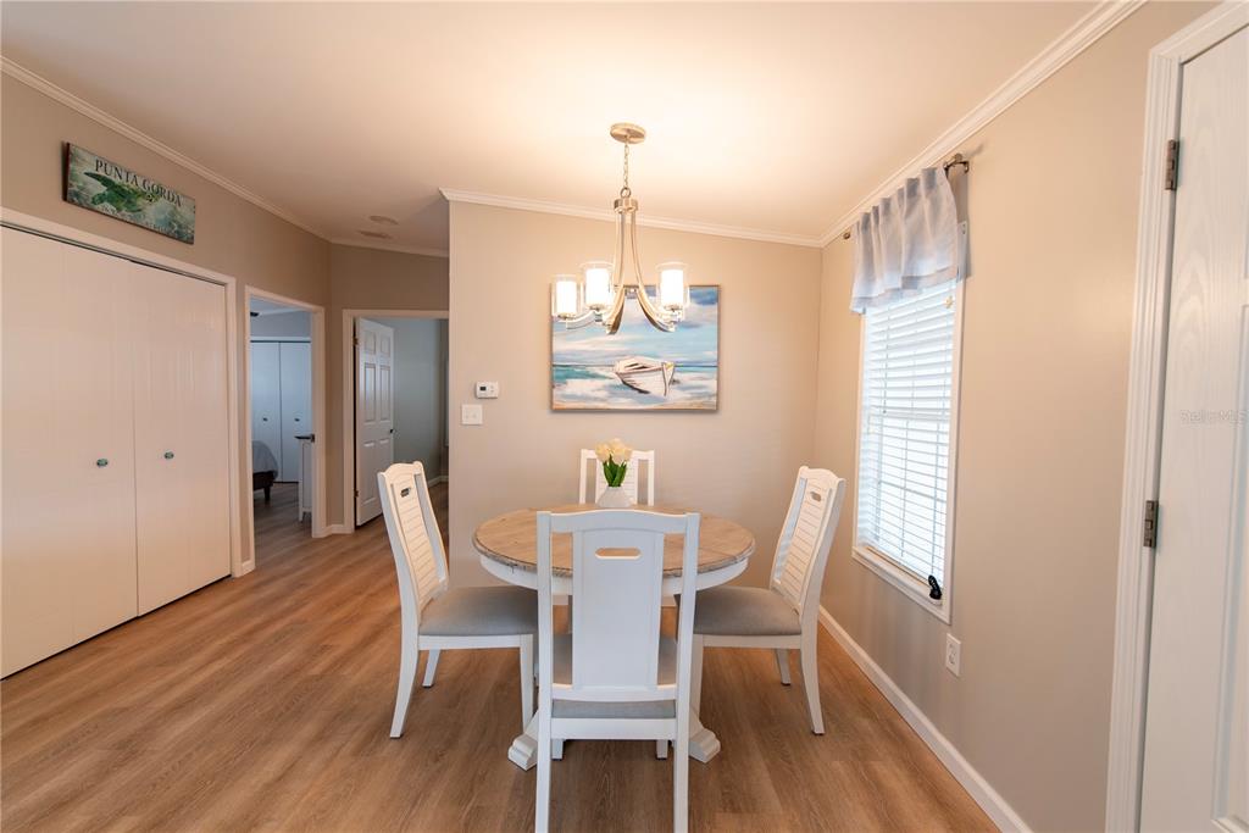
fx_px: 555
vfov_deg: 73.8
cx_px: 624
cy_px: 416
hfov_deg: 96.7
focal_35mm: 16
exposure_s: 1/50
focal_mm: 16
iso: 100
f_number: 3.5
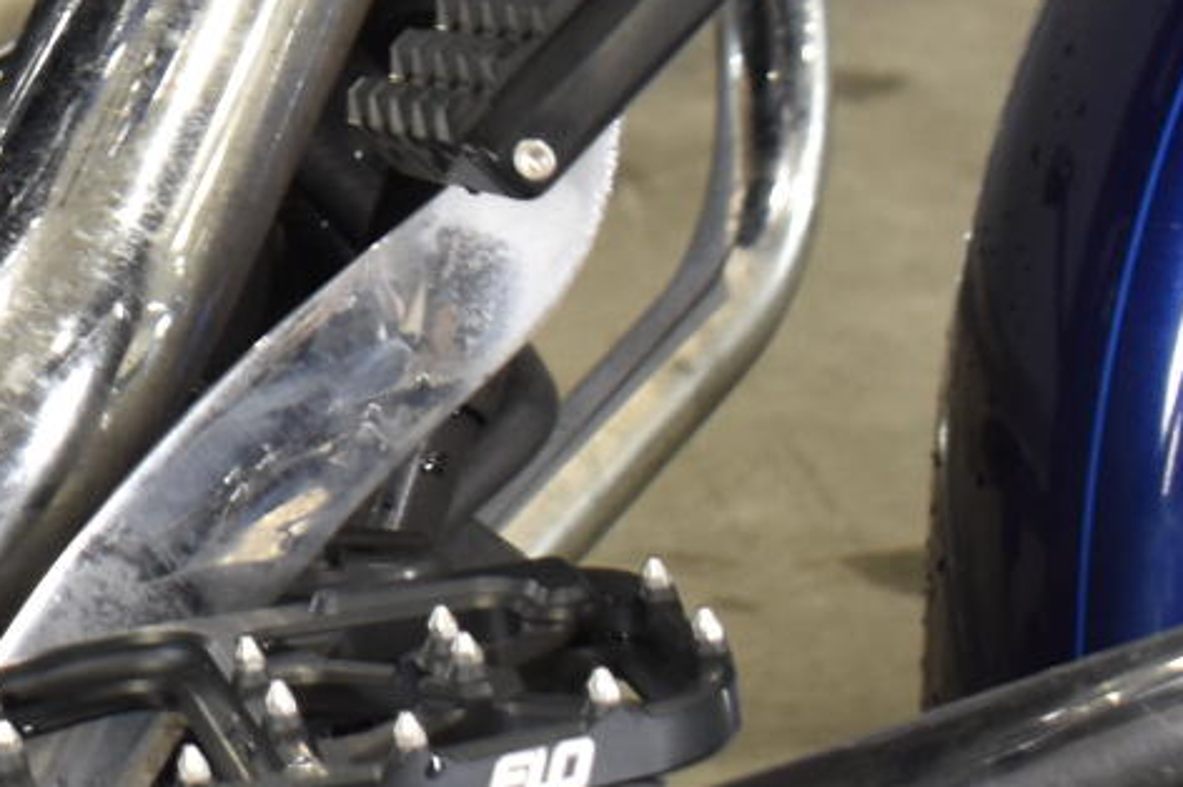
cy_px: -164
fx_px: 6473
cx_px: -1155
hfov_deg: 9.7
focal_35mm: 197
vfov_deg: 6.9
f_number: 4.2
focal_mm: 31
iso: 400
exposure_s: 1/20
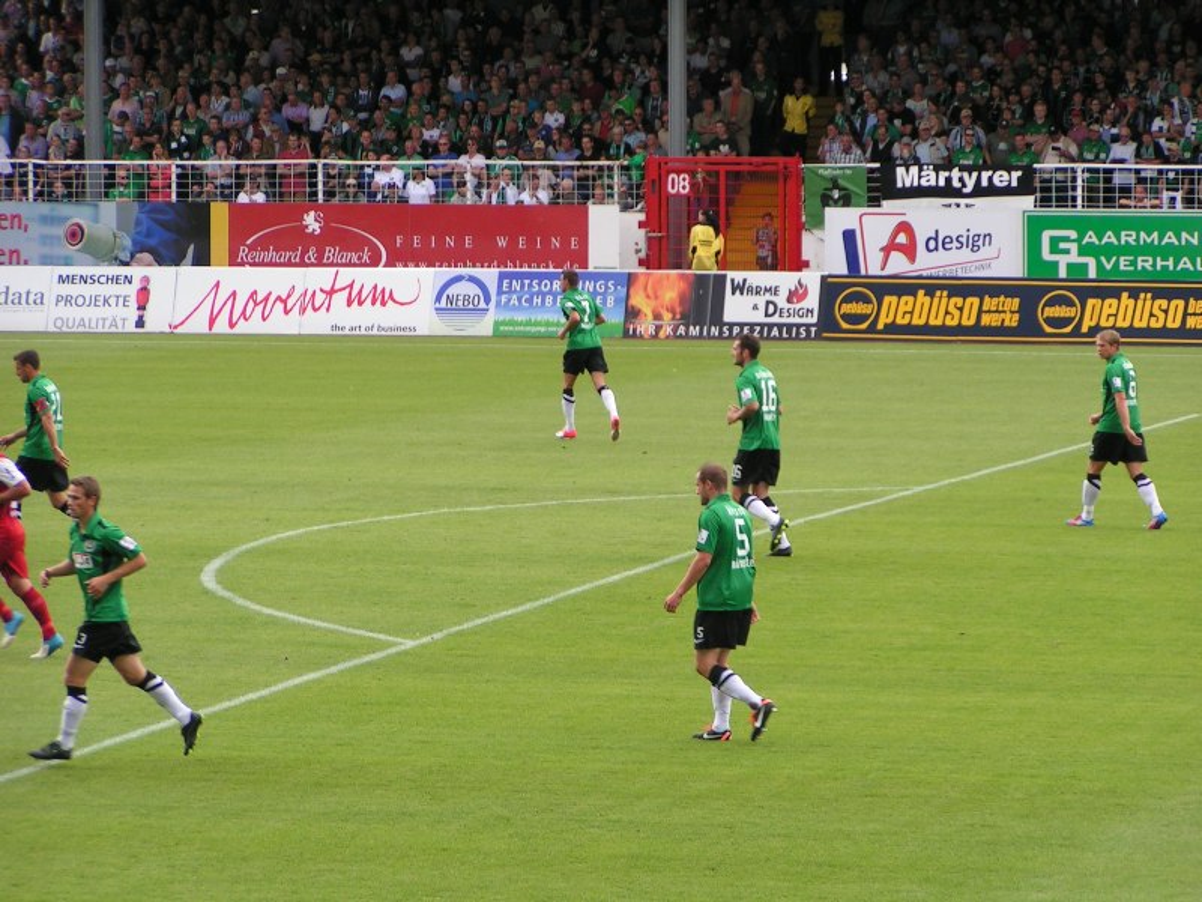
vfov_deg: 8.6
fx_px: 5972
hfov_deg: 11.5
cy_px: 451
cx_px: 601
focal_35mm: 172
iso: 50
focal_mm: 26.3
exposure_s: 1/200
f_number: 3.5
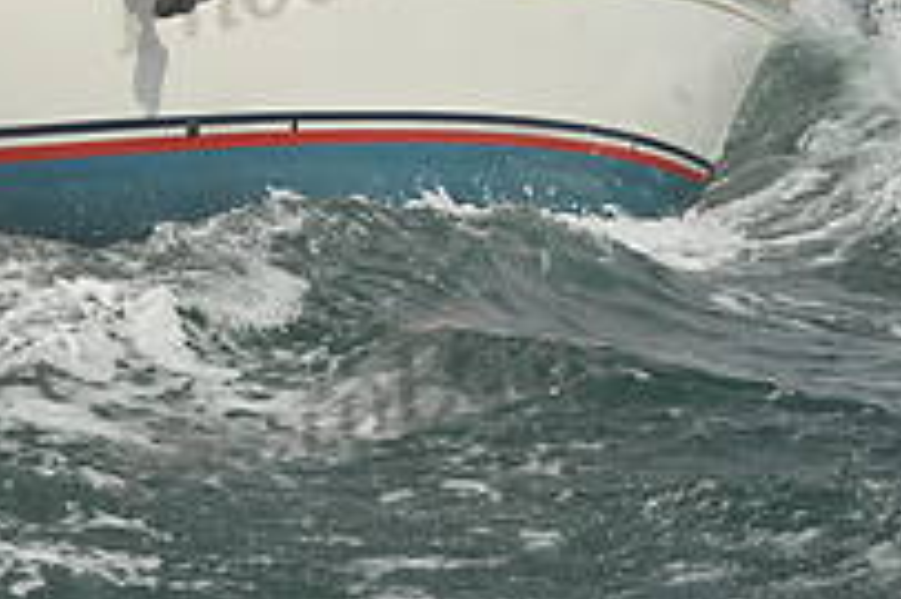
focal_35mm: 200
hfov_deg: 10.2
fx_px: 5001
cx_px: -115
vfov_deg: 6.8
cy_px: -229
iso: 320
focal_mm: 70
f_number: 14
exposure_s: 1/1250
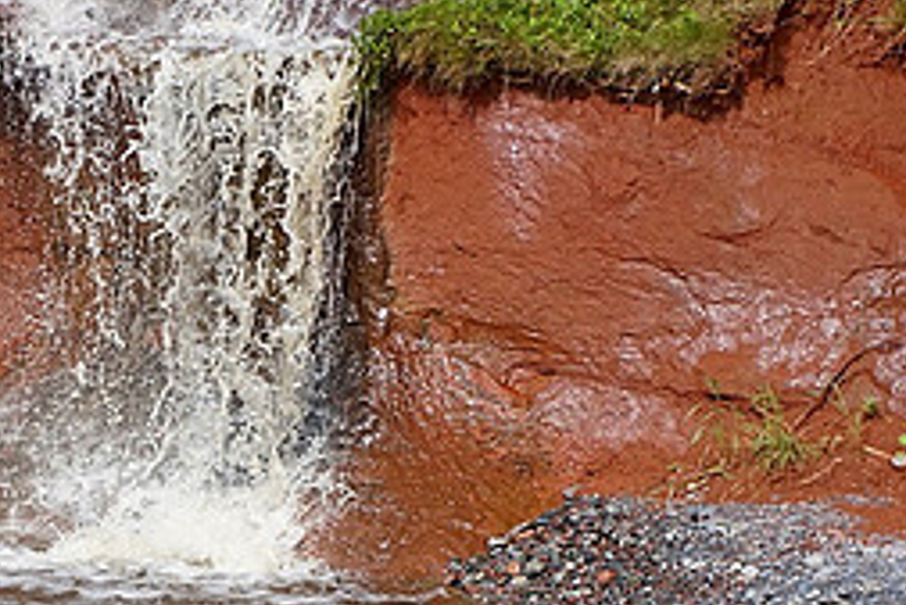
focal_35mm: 55
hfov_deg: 34.9
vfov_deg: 23.6
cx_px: 161
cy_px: 610
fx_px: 1385
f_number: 13
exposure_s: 1/640
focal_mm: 16
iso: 1000
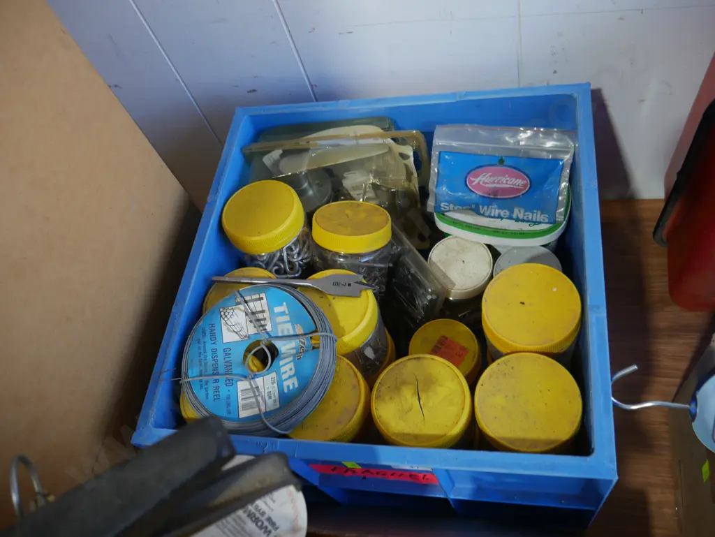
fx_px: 579
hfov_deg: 63.4
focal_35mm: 28
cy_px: 268
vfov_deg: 49.8
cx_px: 358
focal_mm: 14
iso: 200
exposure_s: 1/100
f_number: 3.5
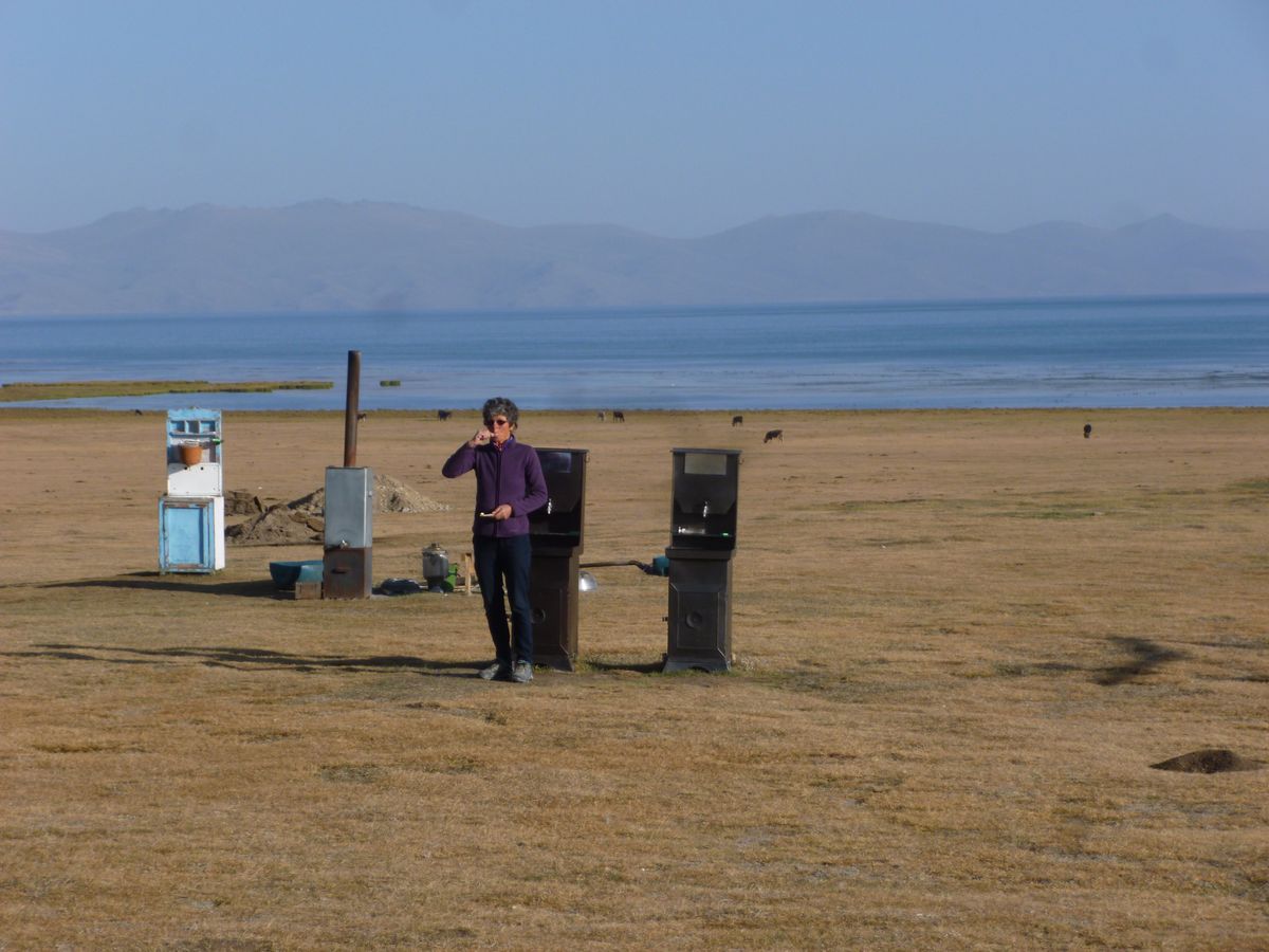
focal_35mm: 107
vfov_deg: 13.8
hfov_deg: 18.4
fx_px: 3923
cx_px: 634
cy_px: 476
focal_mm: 19.1
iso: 100
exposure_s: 1/400
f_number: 5.4
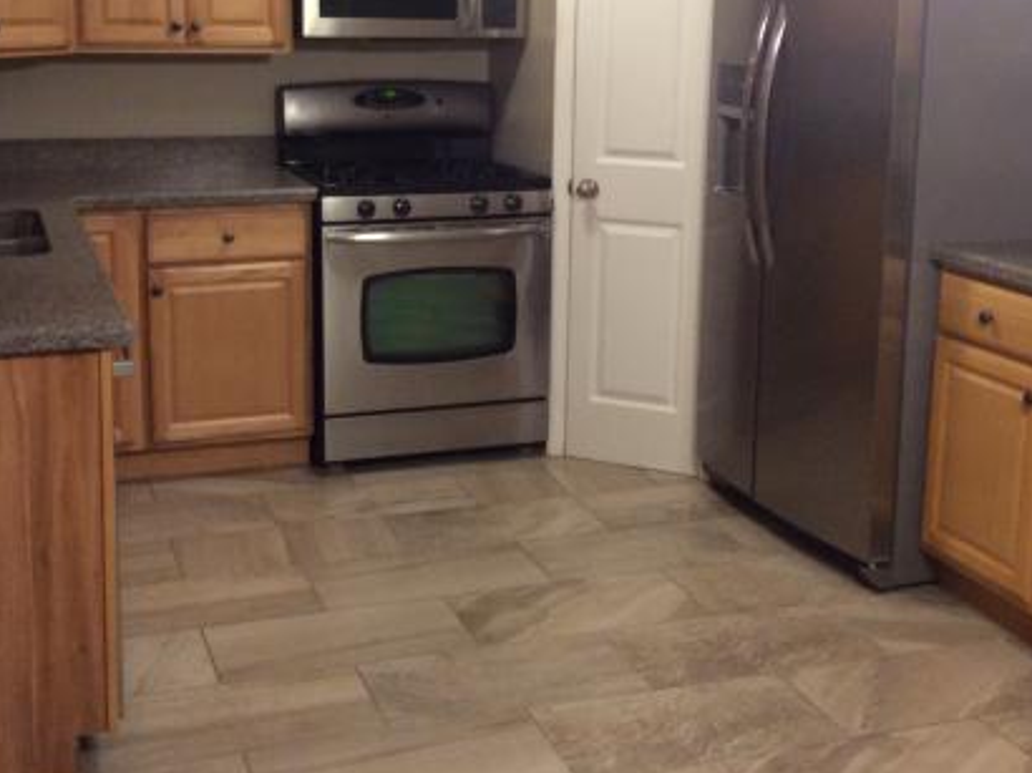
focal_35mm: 50
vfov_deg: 28.9
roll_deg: -0.6
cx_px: 476
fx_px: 1490
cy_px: 259
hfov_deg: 38.2
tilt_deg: -11.2
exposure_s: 1/24
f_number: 2.4
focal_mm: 3.3
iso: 160
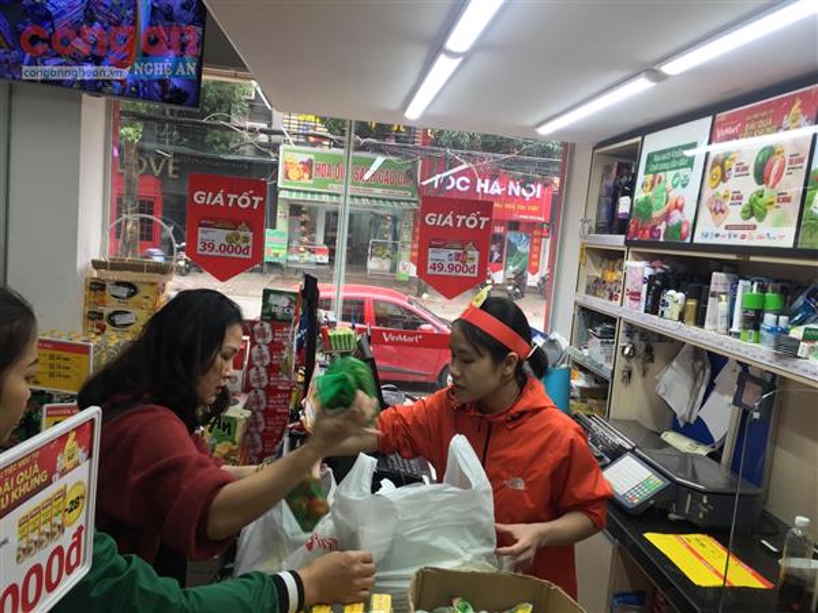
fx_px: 685
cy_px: 306
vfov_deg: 48.2
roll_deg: -6.4
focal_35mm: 29
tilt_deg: -4.5
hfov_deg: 61.7
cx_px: 409
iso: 40
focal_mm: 4.15
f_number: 2.2
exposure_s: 1/50
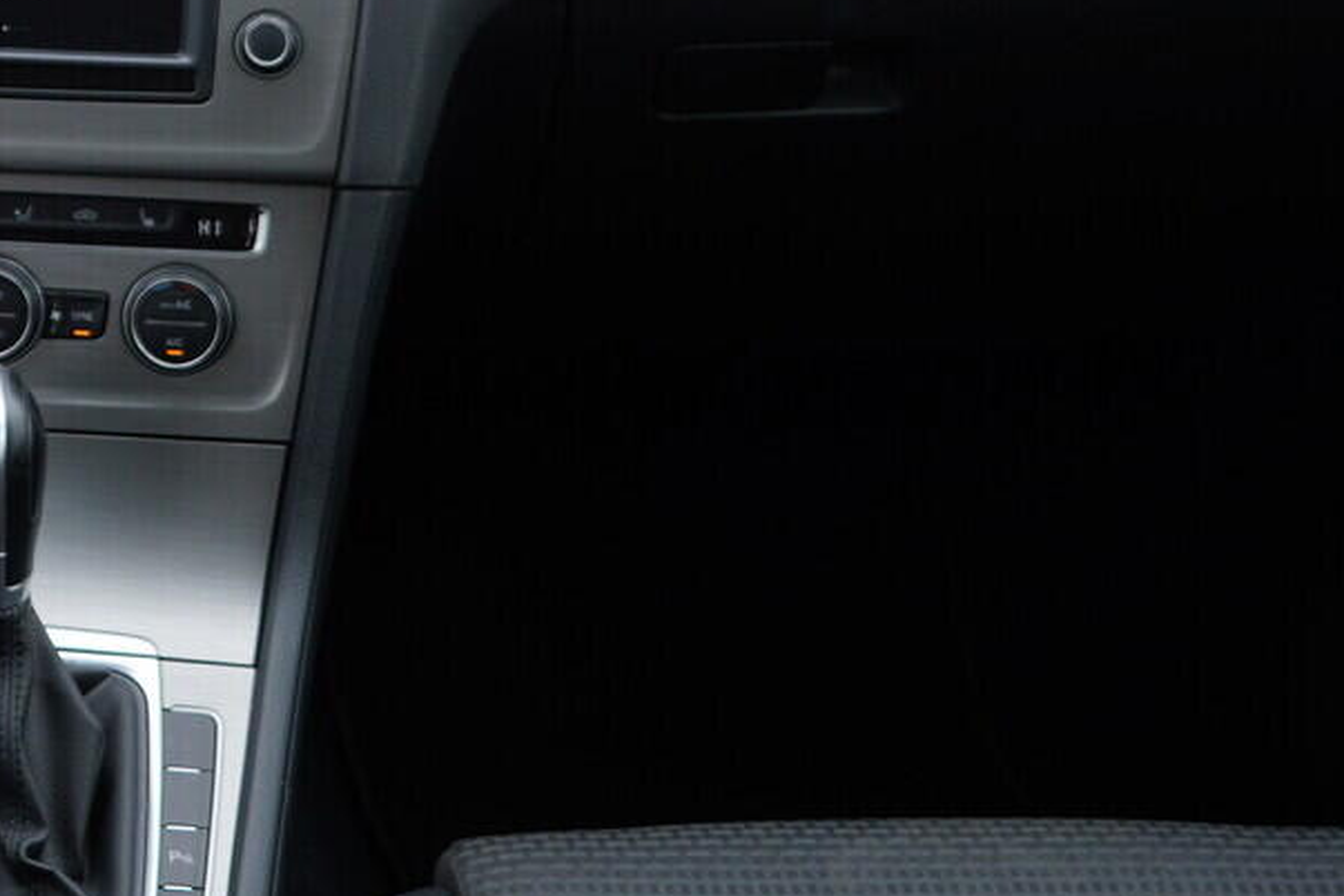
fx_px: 3210
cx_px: -58
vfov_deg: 15.5
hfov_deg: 22.6
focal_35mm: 86
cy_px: -71
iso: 125
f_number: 2.8
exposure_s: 1/40
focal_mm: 24
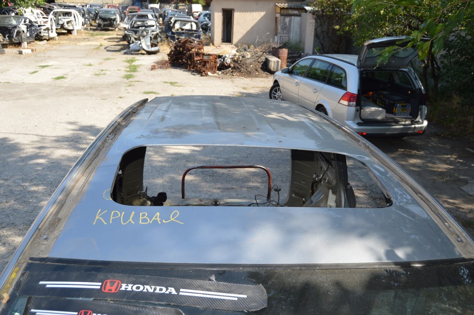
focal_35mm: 33
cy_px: 158
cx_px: 237
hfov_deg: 57.3
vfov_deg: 39.9
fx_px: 434
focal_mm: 22
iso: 100
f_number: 6.3
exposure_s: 1/200
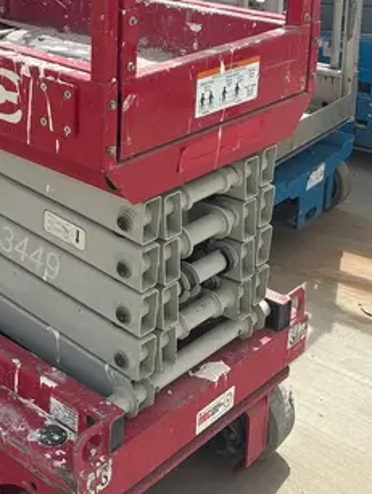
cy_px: 60
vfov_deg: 30.0
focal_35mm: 62
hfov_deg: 23.2
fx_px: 887
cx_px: 53
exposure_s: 1/4065
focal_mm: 5.96
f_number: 1.6
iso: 50
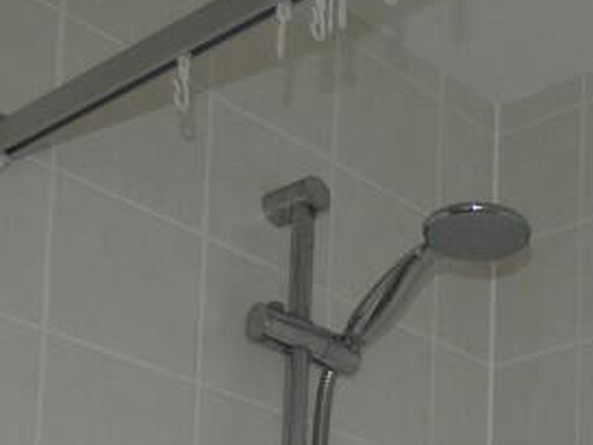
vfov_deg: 16.9
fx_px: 1285
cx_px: 799
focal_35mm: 75
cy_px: 753
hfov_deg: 22.8
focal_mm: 3.6
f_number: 2.8
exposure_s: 1/60
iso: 80
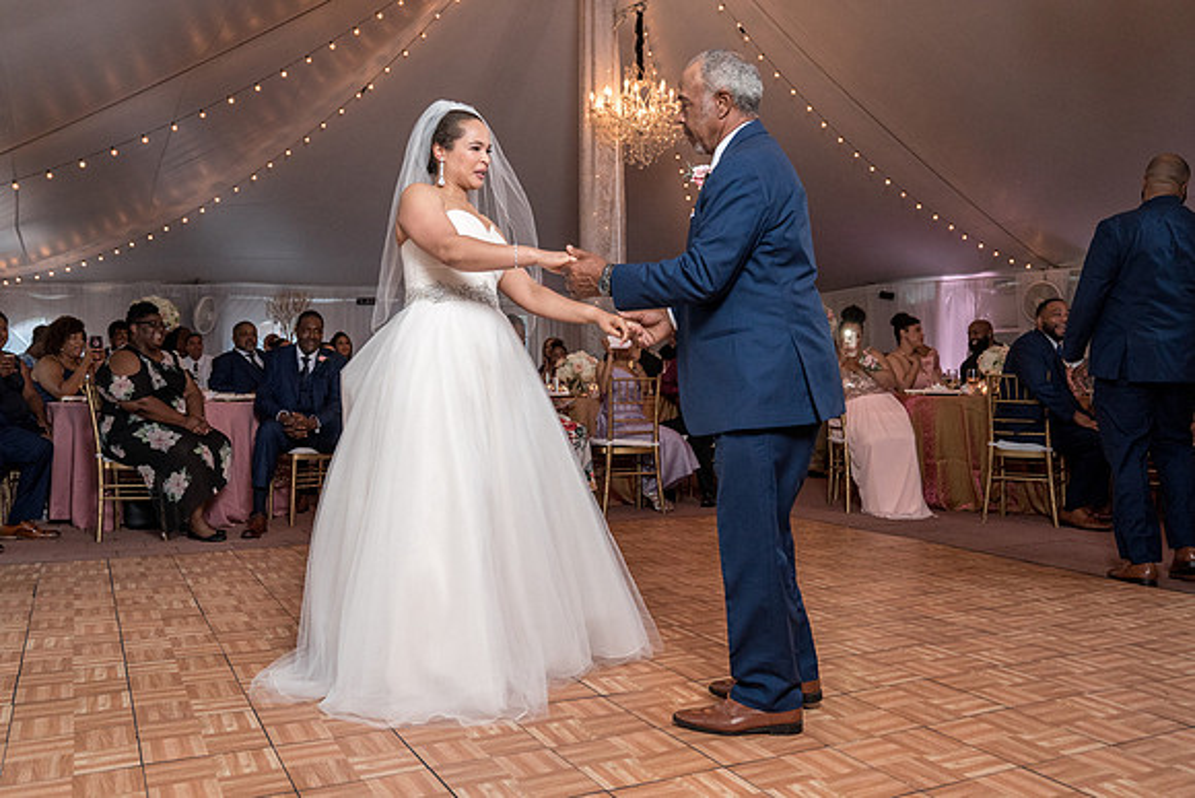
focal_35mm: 31
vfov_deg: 42.8
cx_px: 553
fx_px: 1015
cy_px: 344
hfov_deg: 60.9
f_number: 4
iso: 2000
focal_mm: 26
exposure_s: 1/200
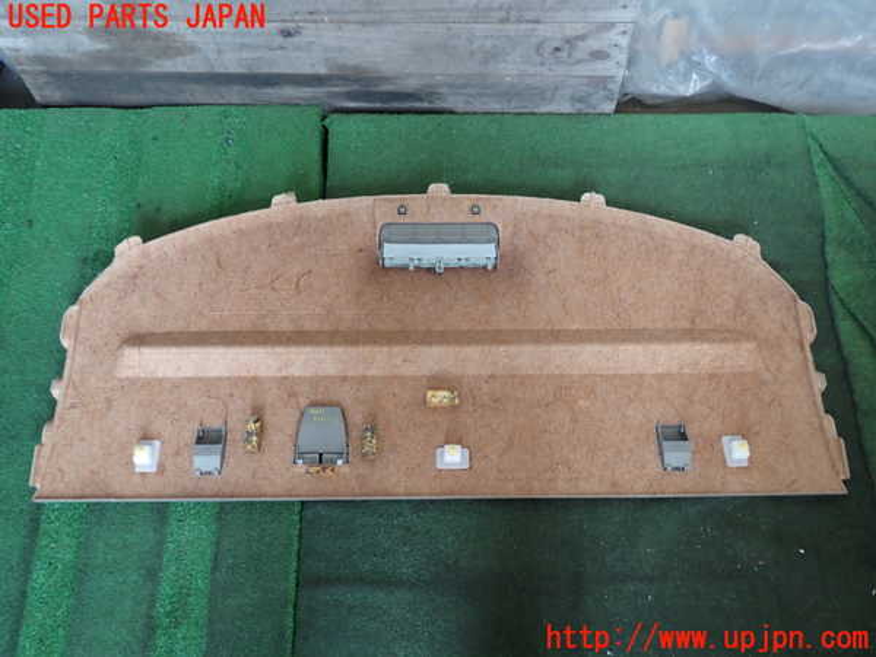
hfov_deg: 56.8
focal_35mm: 32
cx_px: 438
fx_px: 810
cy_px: 328
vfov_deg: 44.2
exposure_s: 1/60
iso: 125
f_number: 2.4
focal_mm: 5.79
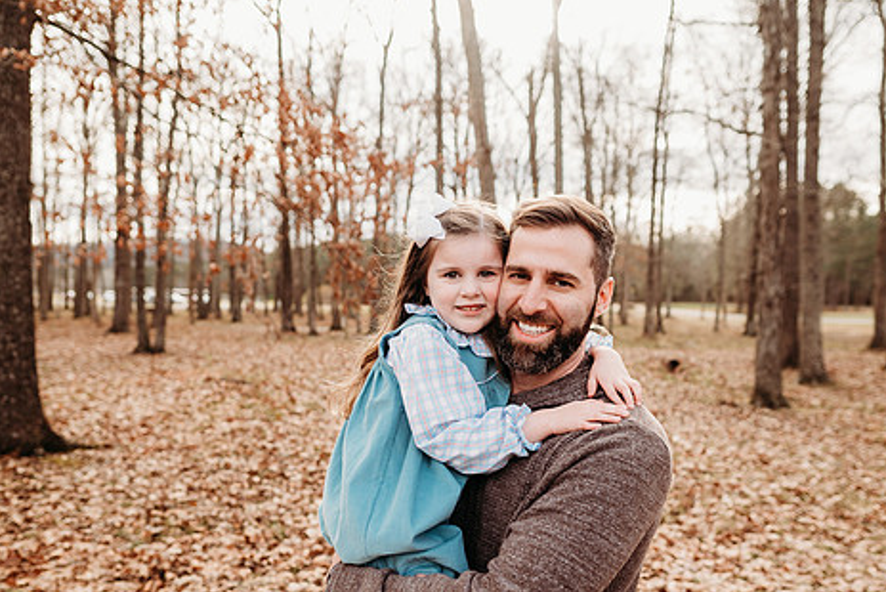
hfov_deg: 61.8
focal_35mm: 30
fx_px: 739
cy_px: 350
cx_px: 475
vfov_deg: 43.5
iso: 100
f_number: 3.2
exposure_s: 1/250
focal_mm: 24
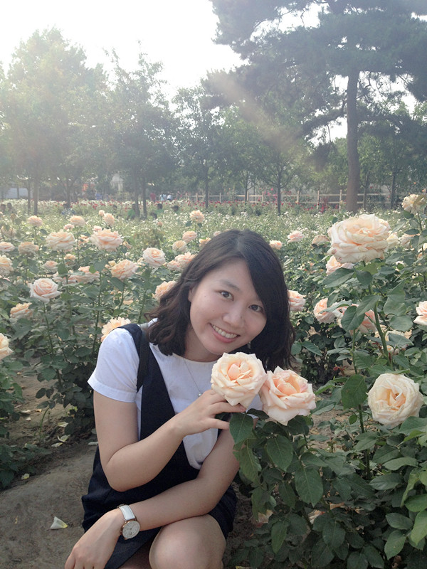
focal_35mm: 35
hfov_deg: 40.7
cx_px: 214
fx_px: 576
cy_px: 284
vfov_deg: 52.6
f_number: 2.4
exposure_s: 1/736
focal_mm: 4.28
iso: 50
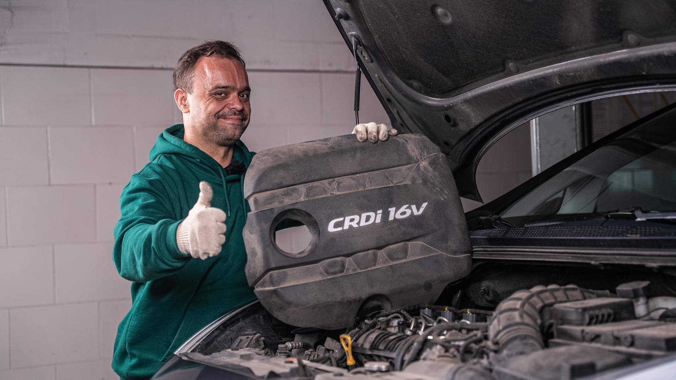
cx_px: 338
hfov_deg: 34.7
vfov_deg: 20.0
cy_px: 190
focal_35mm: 60
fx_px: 1080
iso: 500
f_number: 2.8
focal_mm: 57.5
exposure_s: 1/100
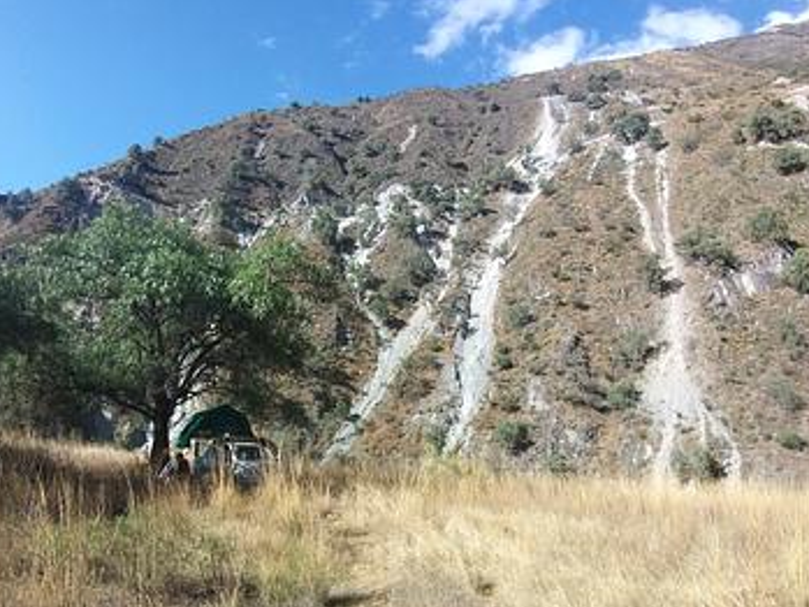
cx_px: 363
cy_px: 366
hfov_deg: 76.1
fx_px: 514
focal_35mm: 22
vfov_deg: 60.6
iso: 40
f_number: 2.4
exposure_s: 1/493
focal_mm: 1.87
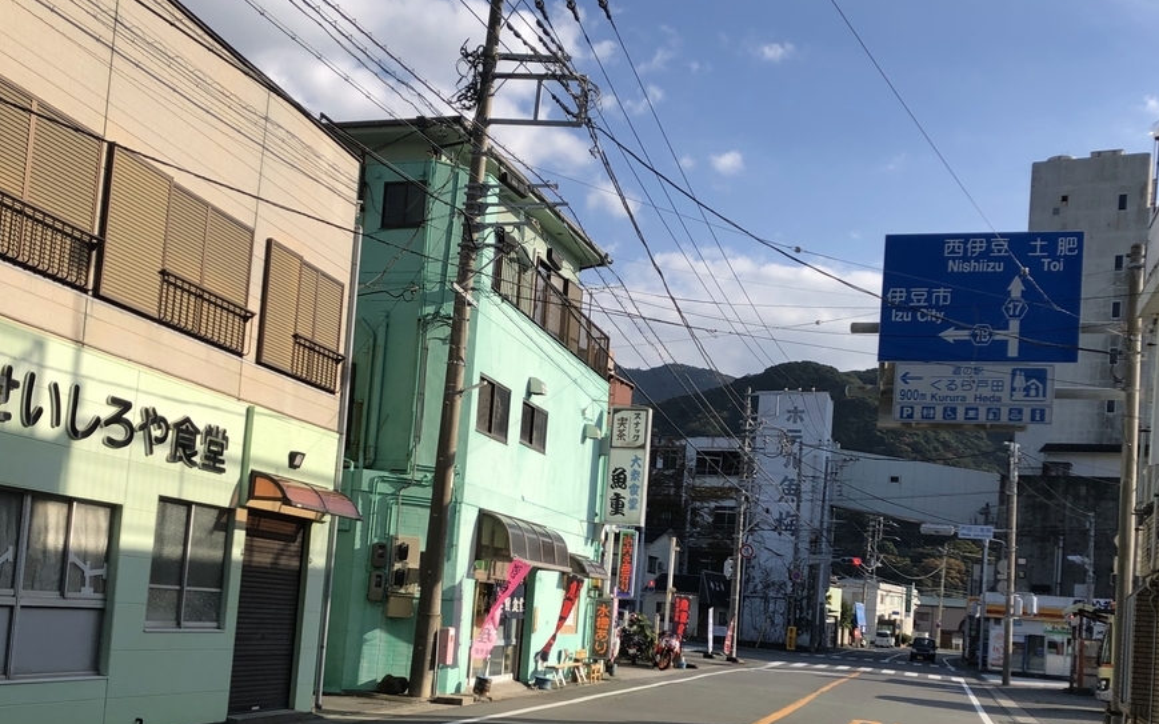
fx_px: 1295
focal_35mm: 41
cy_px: 540
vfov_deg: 30.7
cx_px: 587
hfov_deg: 48.2
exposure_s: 1/1517
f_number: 1.8
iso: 20
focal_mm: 3.99
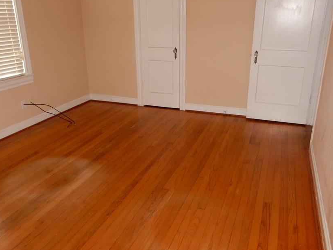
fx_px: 289
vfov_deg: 46.8
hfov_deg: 60.0
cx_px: 164
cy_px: 119
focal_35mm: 30
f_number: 3.4
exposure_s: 1/30
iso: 220
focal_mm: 4.3
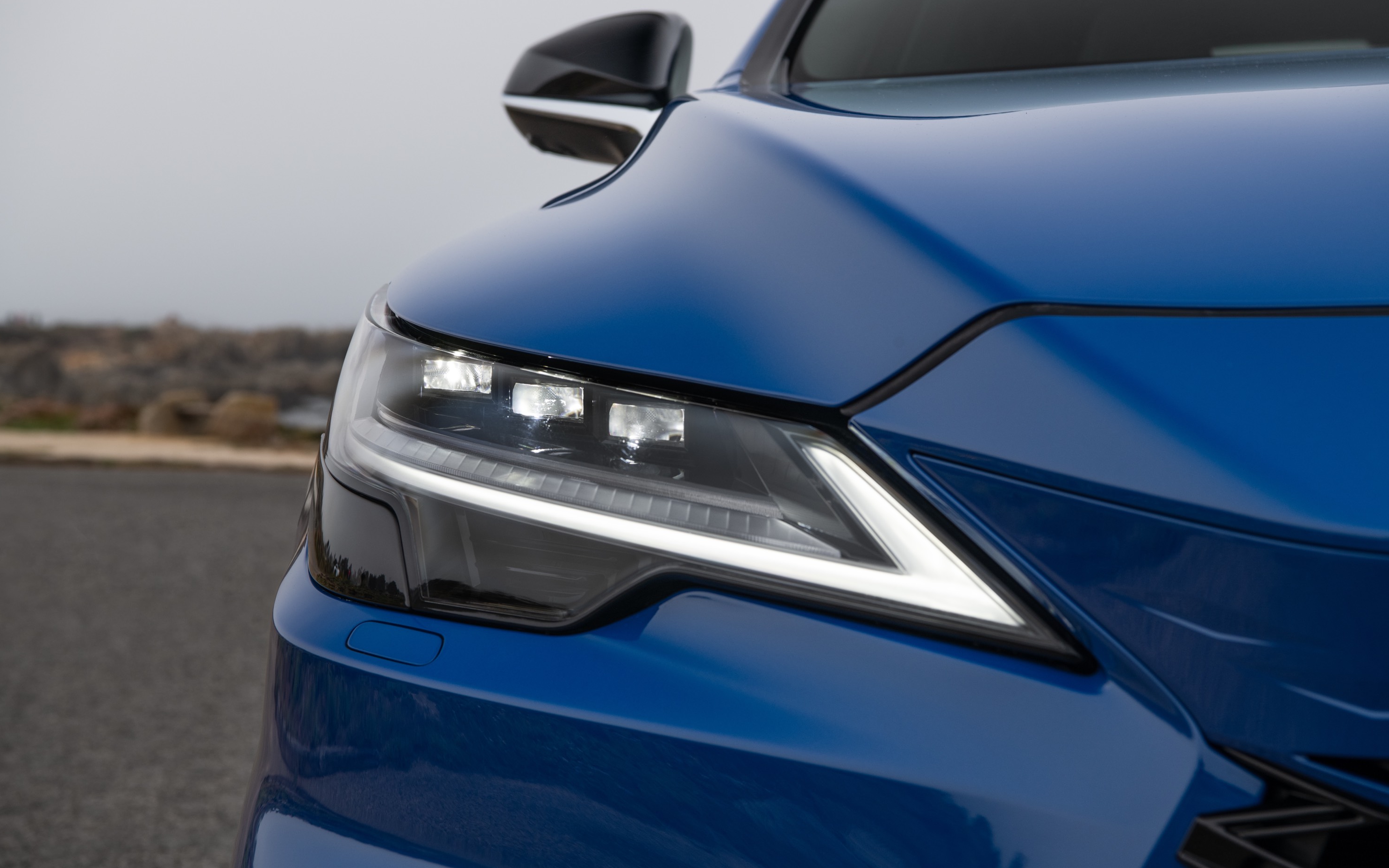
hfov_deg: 28.6
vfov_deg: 18.1
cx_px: 691
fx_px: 2725
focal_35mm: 72
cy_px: 419
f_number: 9
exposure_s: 1/200
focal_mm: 70
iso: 200
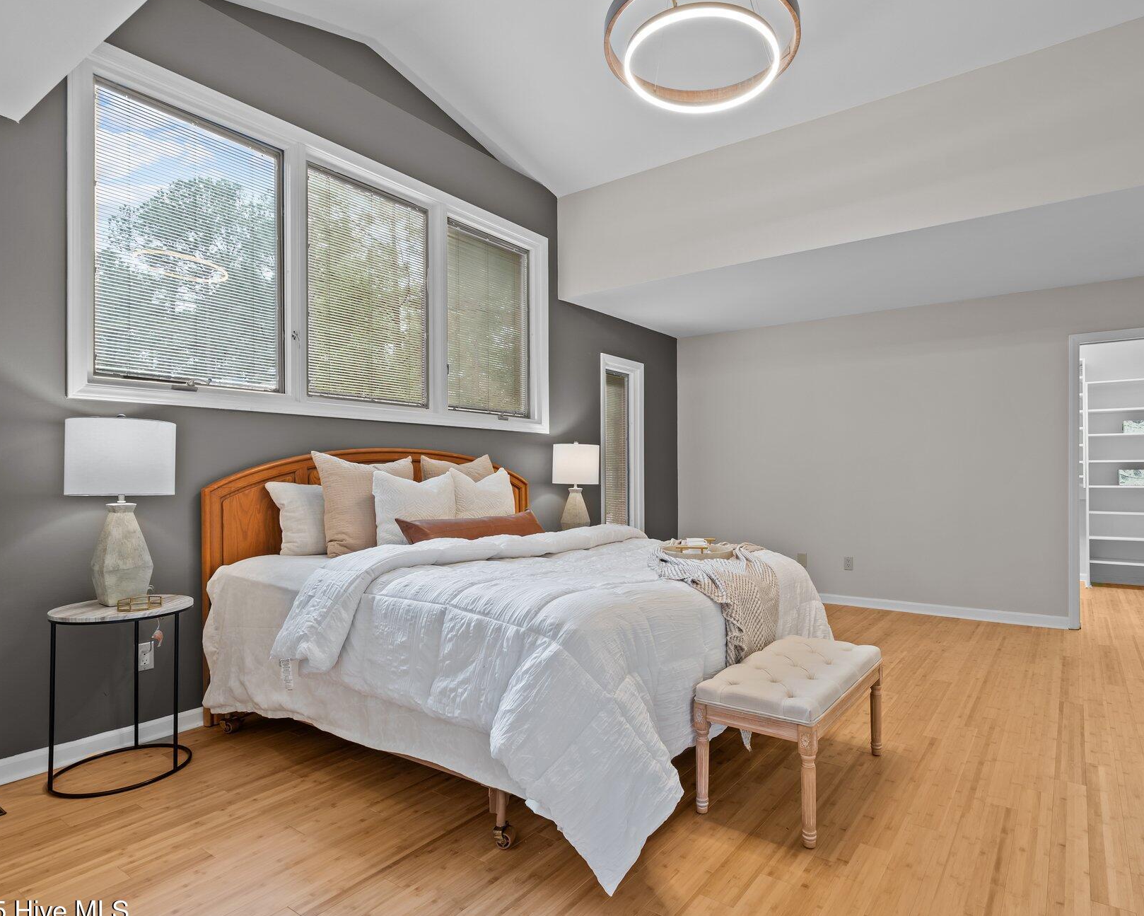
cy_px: 472
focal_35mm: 19
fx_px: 643
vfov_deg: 70.8
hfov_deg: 82.8
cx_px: 647
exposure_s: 1/2
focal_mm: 16
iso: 400
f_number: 8
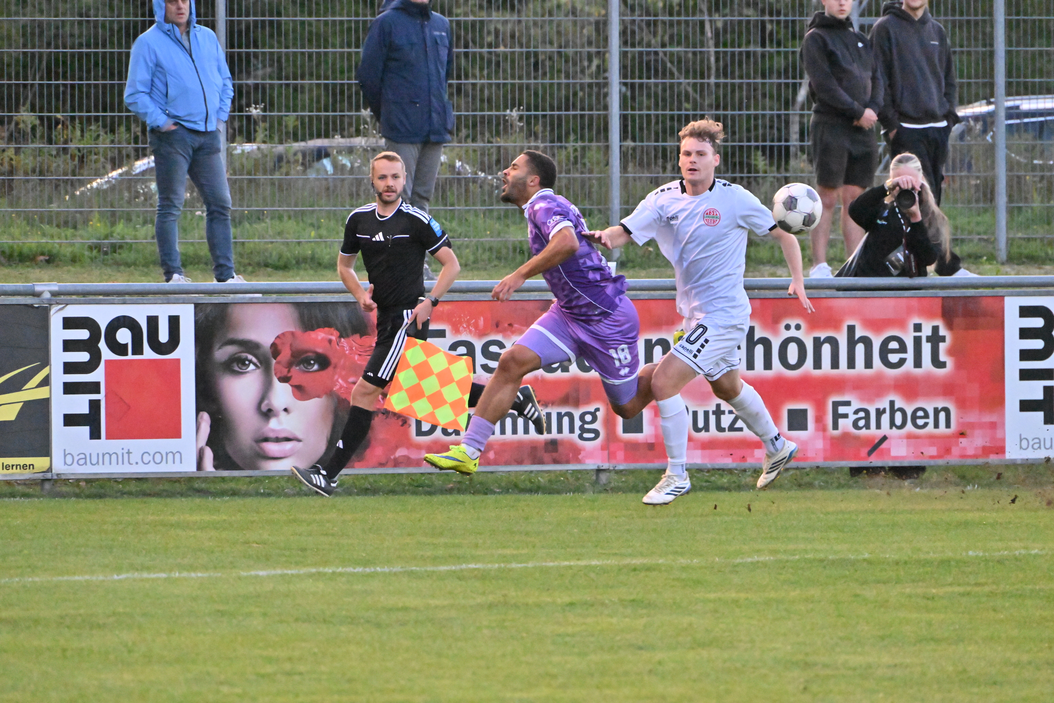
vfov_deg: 3.4
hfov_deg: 5.2
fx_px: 11710
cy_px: 352
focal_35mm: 400
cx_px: 527
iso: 16000
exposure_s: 1/1000
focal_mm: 400
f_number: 11
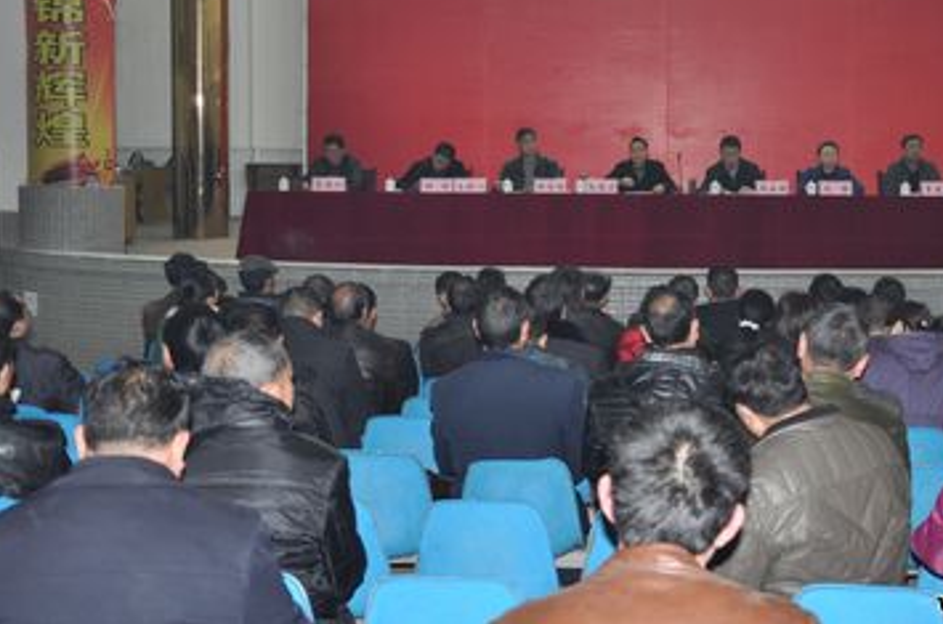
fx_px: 1437
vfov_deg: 24.3
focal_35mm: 55
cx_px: 616
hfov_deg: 36.0
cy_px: 186
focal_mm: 26
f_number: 4
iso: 800
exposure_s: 1/60
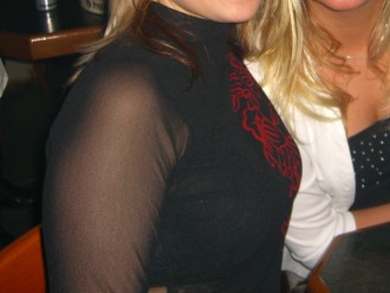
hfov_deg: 27.8
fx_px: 778
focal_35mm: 69
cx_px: 280
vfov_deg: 20.9
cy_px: 30
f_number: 2.8
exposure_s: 1/60
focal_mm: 7.9
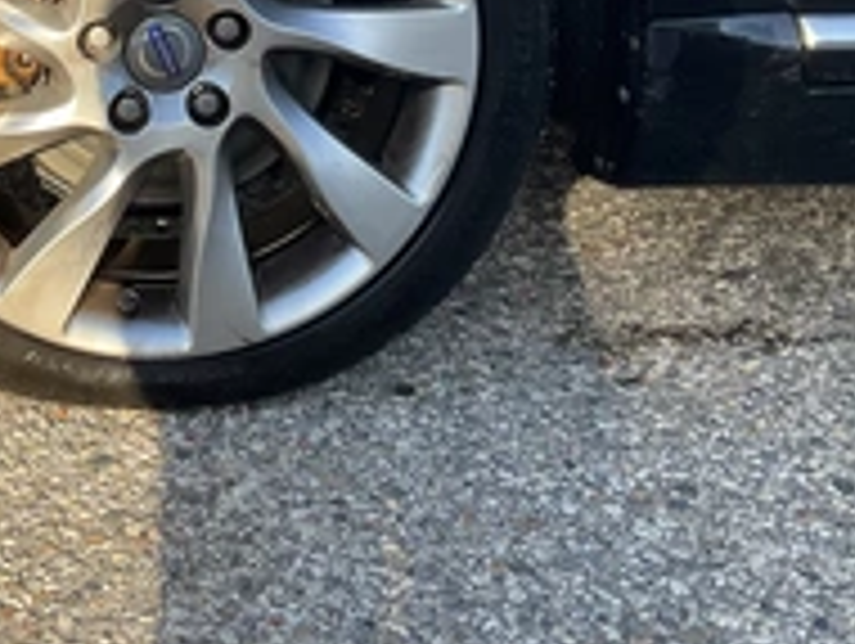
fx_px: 1509
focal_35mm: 61
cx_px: 184
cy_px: -14
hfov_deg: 30.9
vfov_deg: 23.0
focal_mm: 3
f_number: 1.8
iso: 25
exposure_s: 1/378
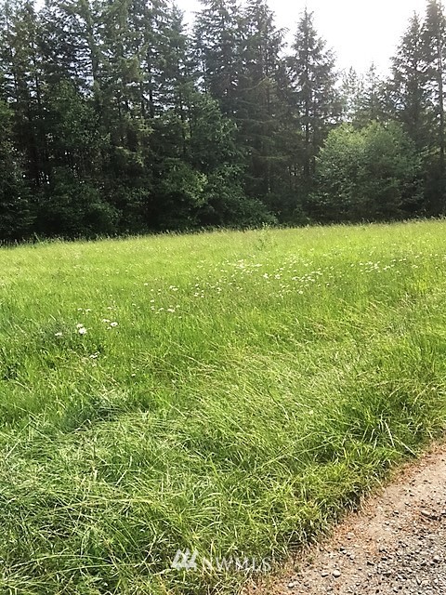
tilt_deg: -9.0
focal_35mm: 29
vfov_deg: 61.7
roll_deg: +2.5
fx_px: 498
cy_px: 298
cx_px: 223
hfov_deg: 48.2
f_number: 2.2
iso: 25
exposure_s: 1/601
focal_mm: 4.15
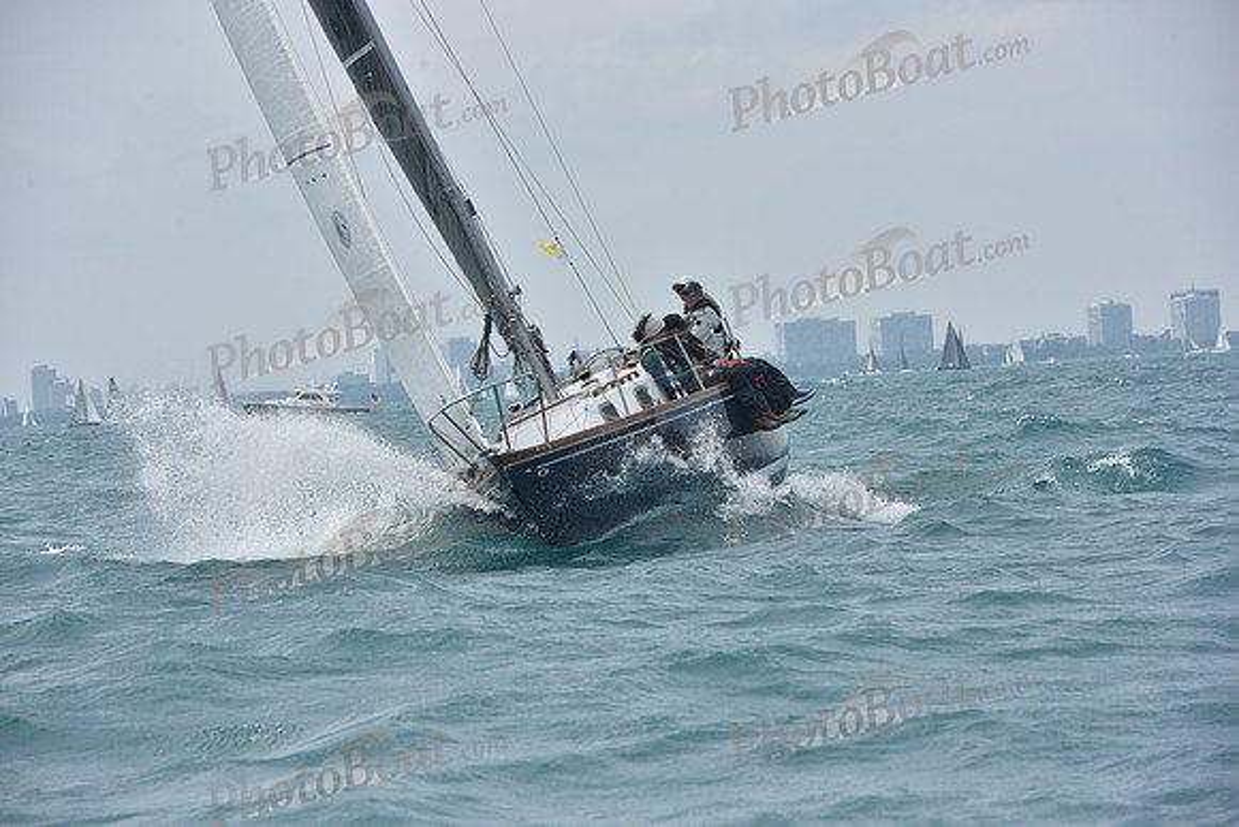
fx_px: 6885
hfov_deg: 10.3
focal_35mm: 200
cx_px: 620
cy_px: 414
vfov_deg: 6.9
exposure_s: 1/800
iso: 250
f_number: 10
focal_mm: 200
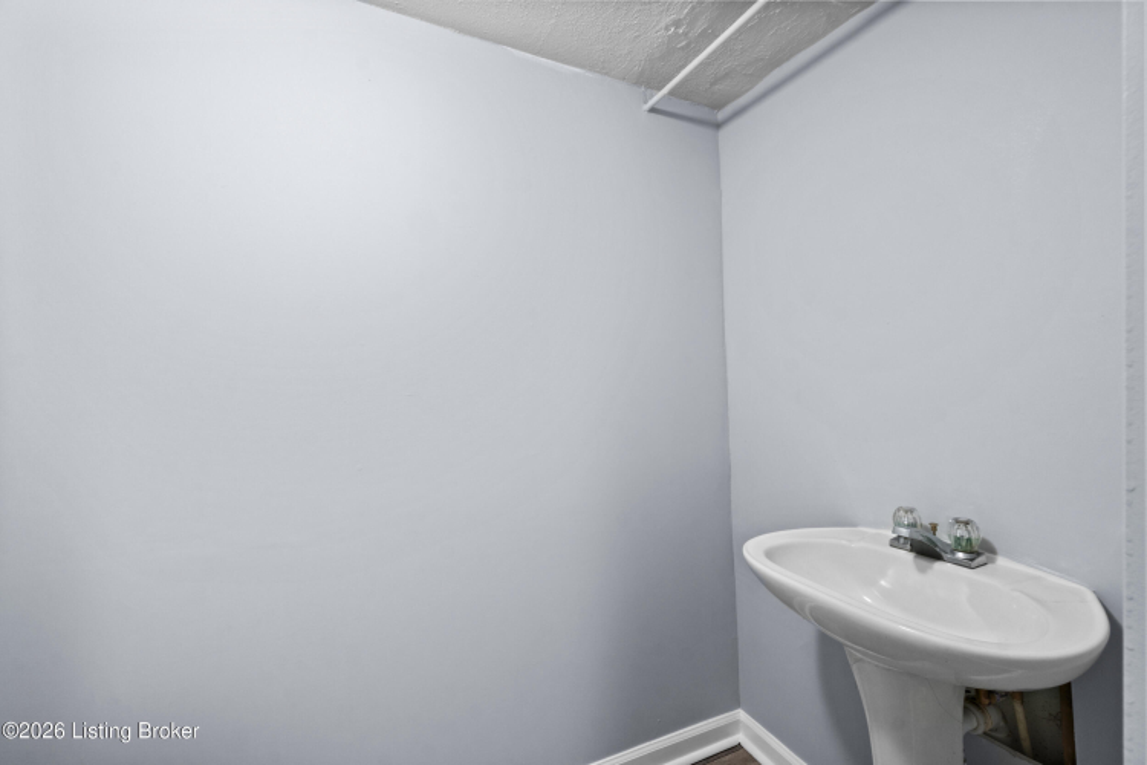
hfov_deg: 100.4
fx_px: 478
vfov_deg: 77.3
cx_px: 574
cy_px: 382
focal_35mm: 15
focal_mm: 10
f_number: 11
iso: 400
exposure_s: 1.3
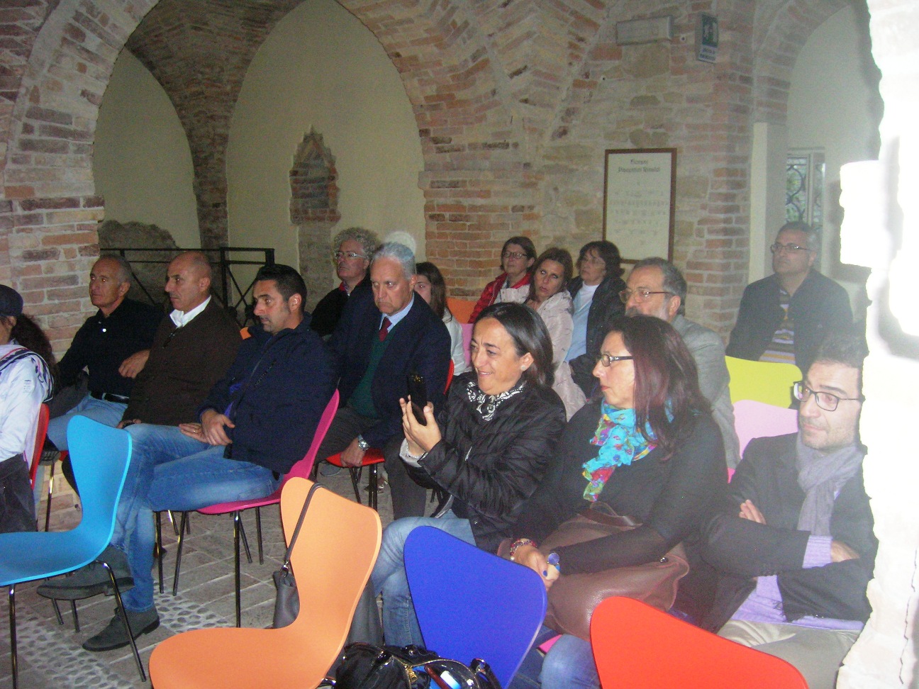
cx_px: 460
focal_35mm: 34
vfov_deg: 41.8
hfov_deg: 54.0
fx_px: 903
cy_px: 344
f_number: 2.9
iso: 200
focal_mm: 5.7
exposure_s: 1/60.1
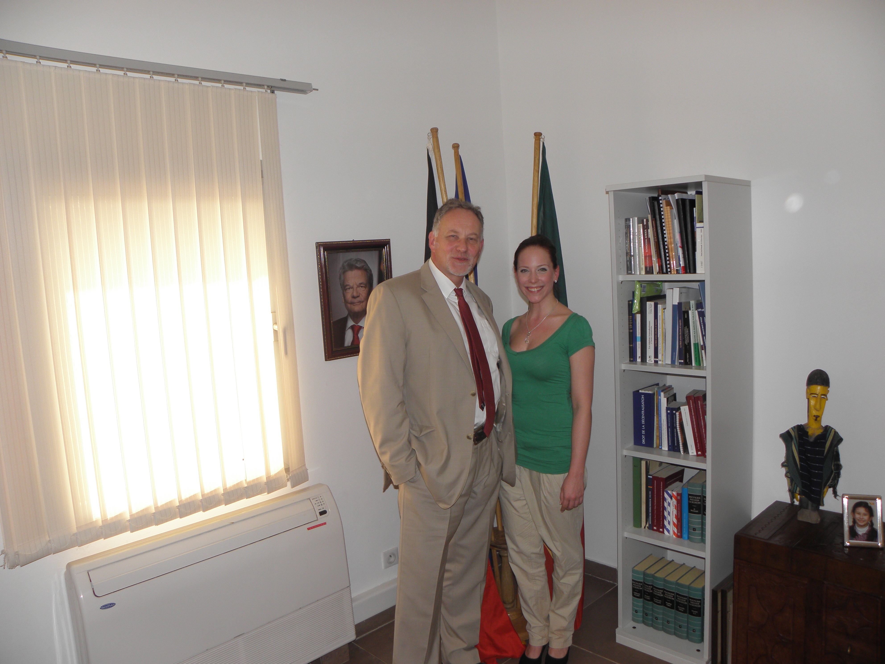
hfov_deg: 67.3
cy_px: 332
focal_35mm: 26
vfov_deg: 53.1
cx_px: 442
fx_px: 665
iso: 64
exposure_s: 1/50
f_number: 2.8
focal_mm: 4.6
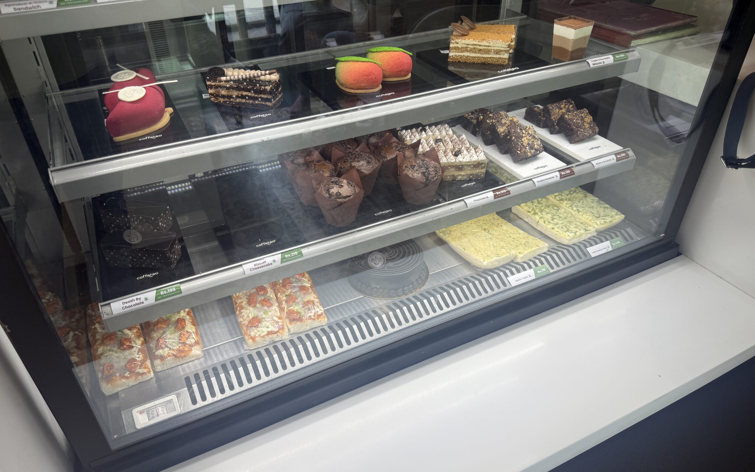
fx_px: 535
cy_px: 243
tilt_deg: -36.4
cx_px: 370
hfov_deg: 70.4
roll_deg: +0.5
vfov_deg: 47.6
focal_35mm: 26
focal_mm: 6.76
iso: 64
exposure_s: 1/169
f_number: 1.78
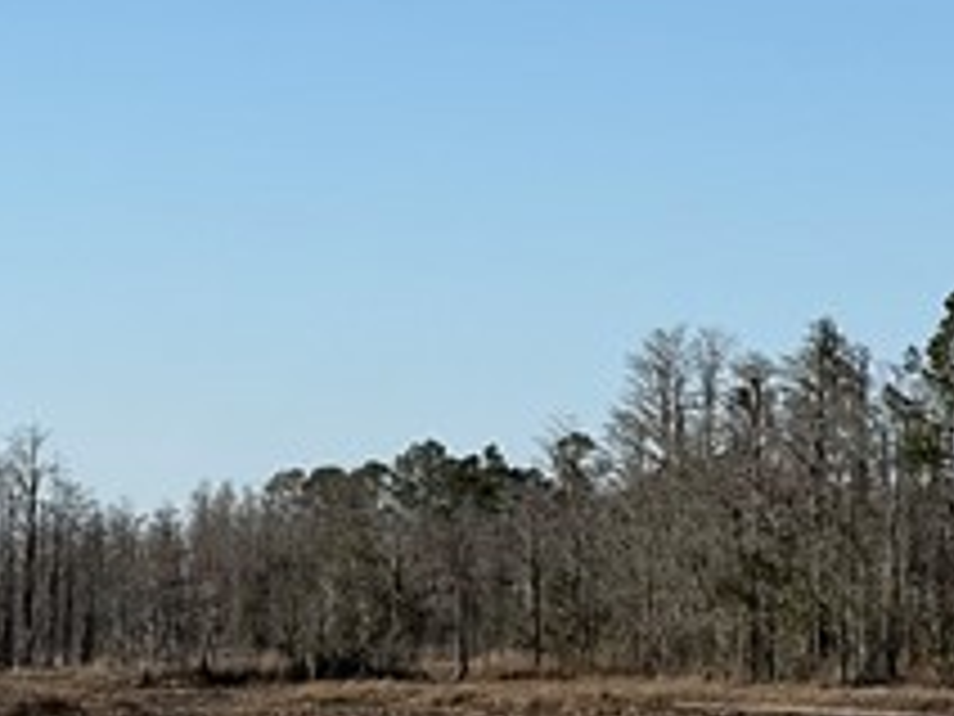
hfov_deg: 10.8
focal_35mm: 181
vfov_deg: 8.2
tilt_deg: +4.9
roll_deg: -0.6
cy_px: 185
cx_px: 954
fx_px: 4988
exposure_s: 1/6173
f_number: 1.78
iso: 80
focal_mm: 6.76
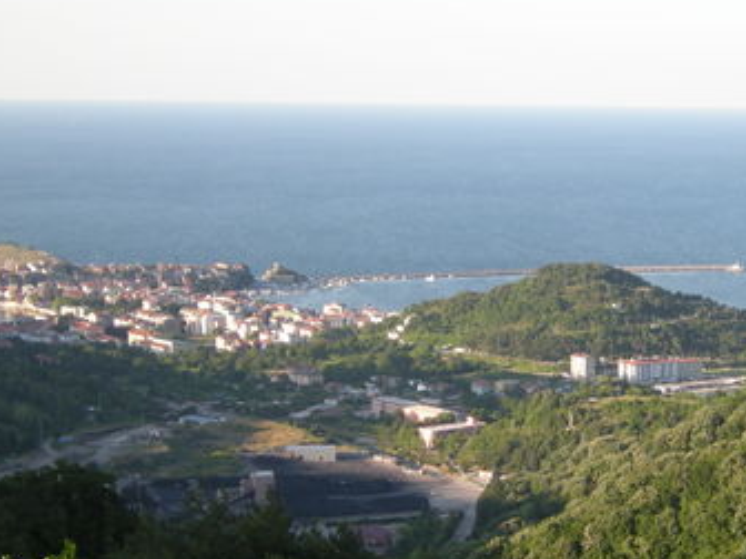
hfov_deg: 19.7
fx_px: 2134
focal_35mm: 99
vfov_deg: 14.9
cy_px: 393
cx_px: 555
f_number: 3.8
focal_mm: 8.8
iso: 64
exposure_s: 1/164
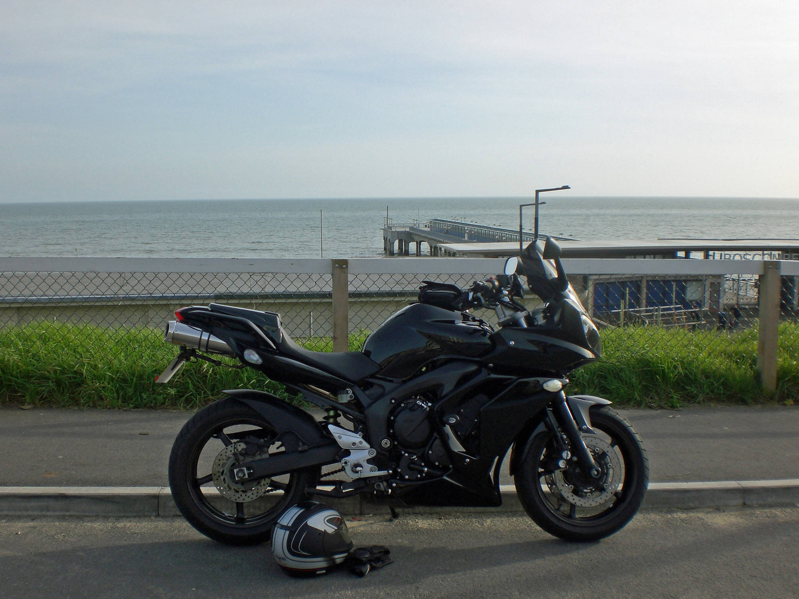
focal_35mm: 38
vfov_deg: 37.7
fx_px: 877
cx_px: 400
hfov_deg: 49.0
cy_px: 300
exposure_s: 1/400
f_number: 4.4
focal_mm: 6.3
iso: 50
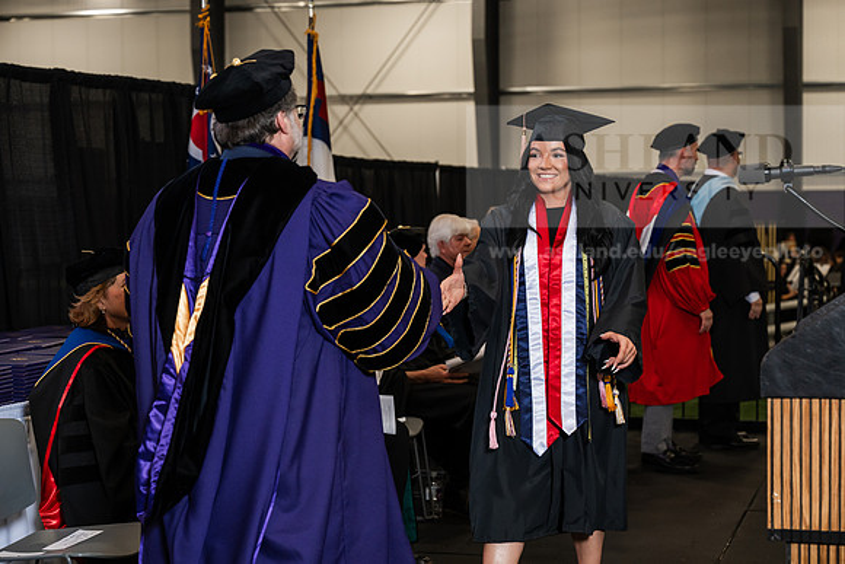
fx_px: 1643
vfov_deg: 19.5
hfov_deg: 28.8
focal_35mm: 70
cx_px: 422
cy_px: 282
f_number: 4.5
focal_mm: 70
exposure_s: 1/200
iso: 1250
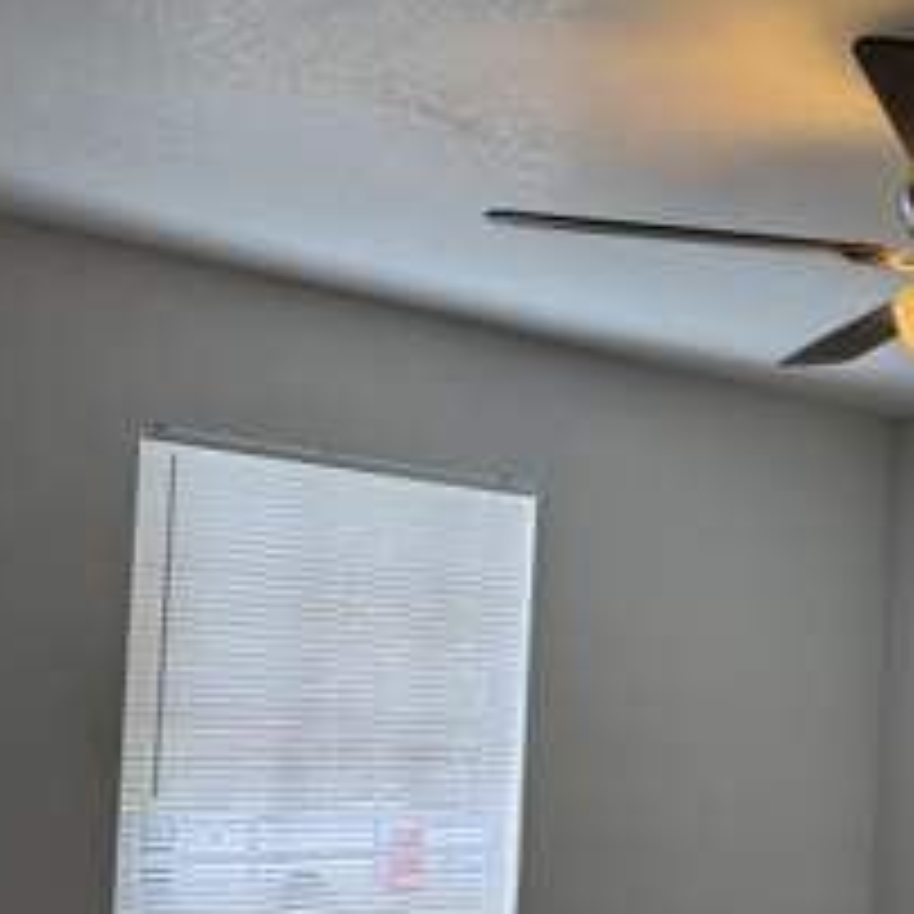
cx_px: 878
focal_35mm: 50
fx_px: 1494
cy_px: 687
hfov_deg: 31.8
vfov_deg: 33.3
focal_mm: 6.76
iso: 64
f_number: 1.78
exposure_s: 1/136
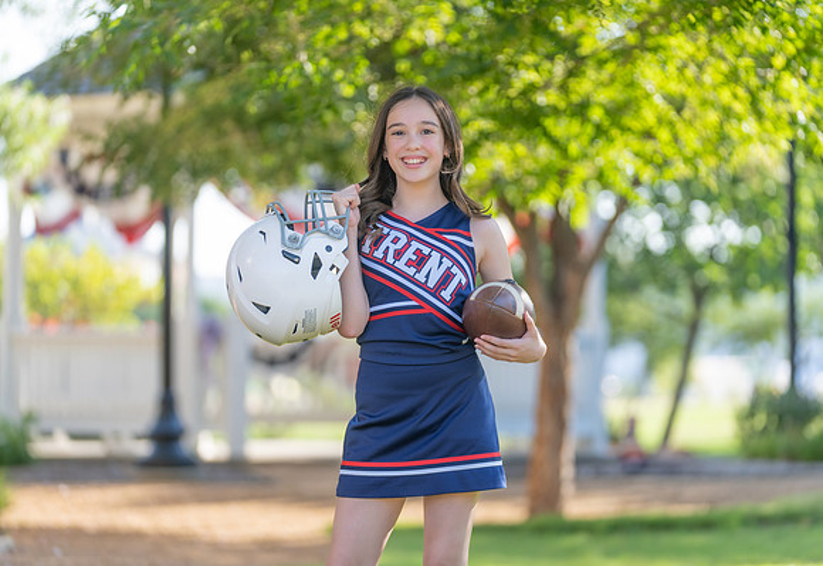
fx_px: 3594
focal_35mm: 156
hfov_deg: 13.1
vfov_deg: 9.0
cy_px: 284
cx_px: 427
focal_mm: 137
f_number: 2.8
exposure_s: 1/320
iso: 100
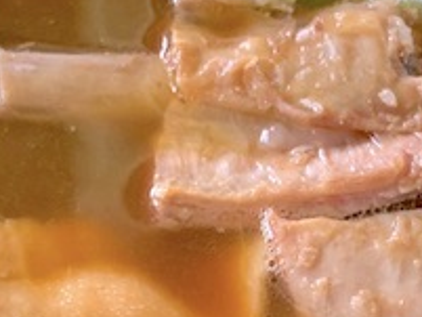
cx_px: 262
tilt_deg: -68.1
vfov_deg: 14.7
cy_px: 398
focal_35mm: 97
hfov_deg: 20.2
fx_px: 1183
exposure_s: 1/60
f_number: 1.8
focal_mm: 4.25
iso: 160
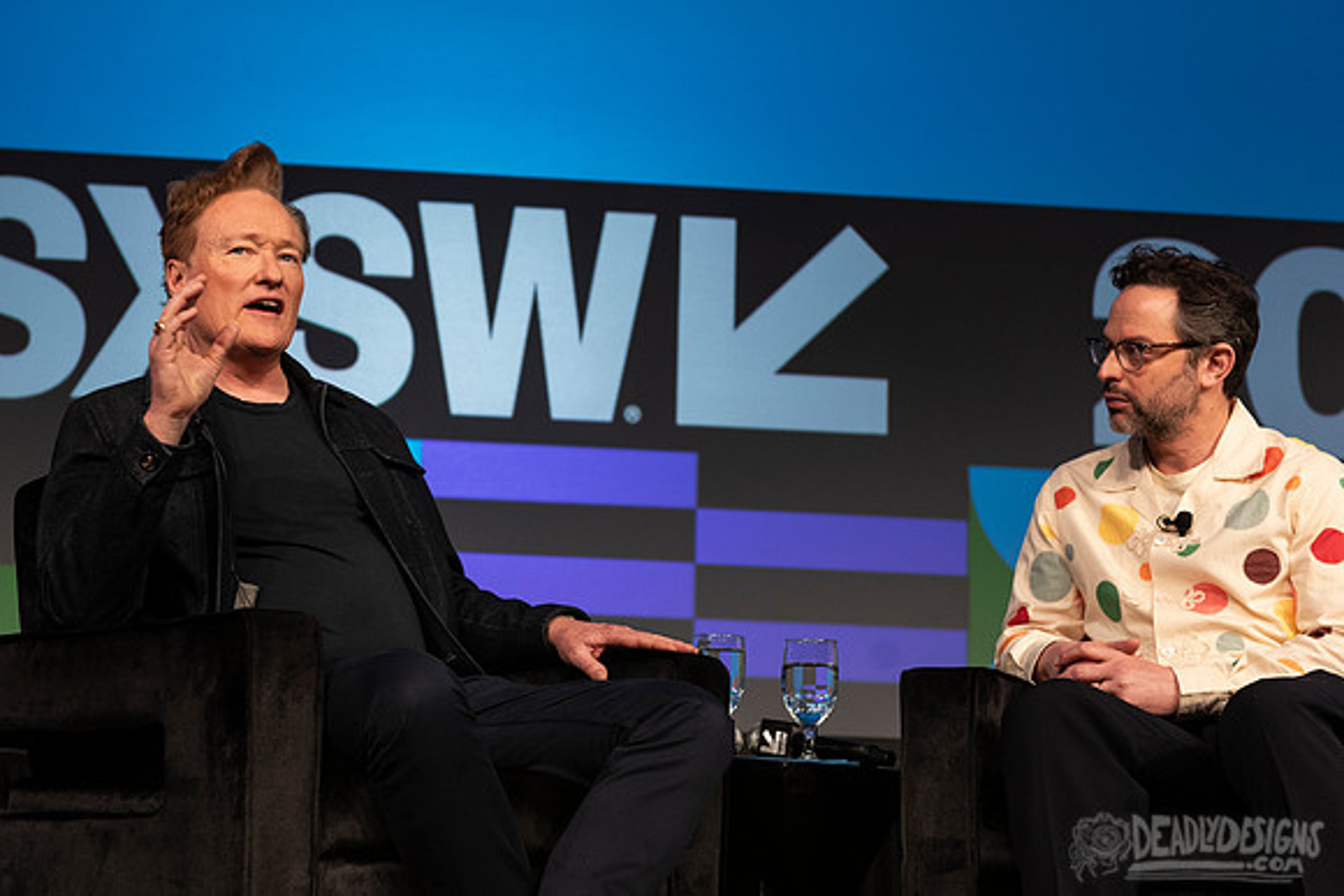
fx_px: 2557
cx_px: 524
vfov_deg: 19.9
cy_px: 469
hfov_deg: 29.4
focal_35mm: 68
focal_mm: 56
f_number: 4
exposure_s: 1/320
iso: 1250
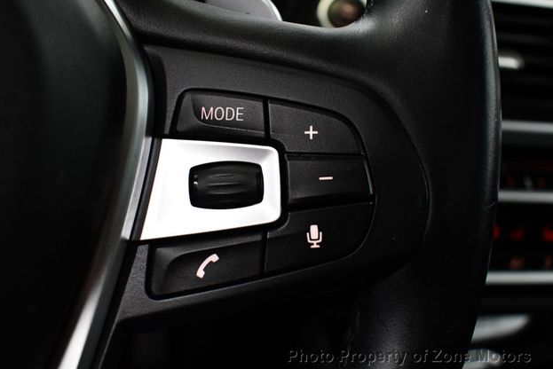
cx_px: 276
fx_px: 569
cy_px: 183
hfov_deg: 51.9
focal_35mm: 37
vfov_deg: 36.0
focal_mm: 18
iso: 2000
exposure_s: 1/125
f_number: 3.5
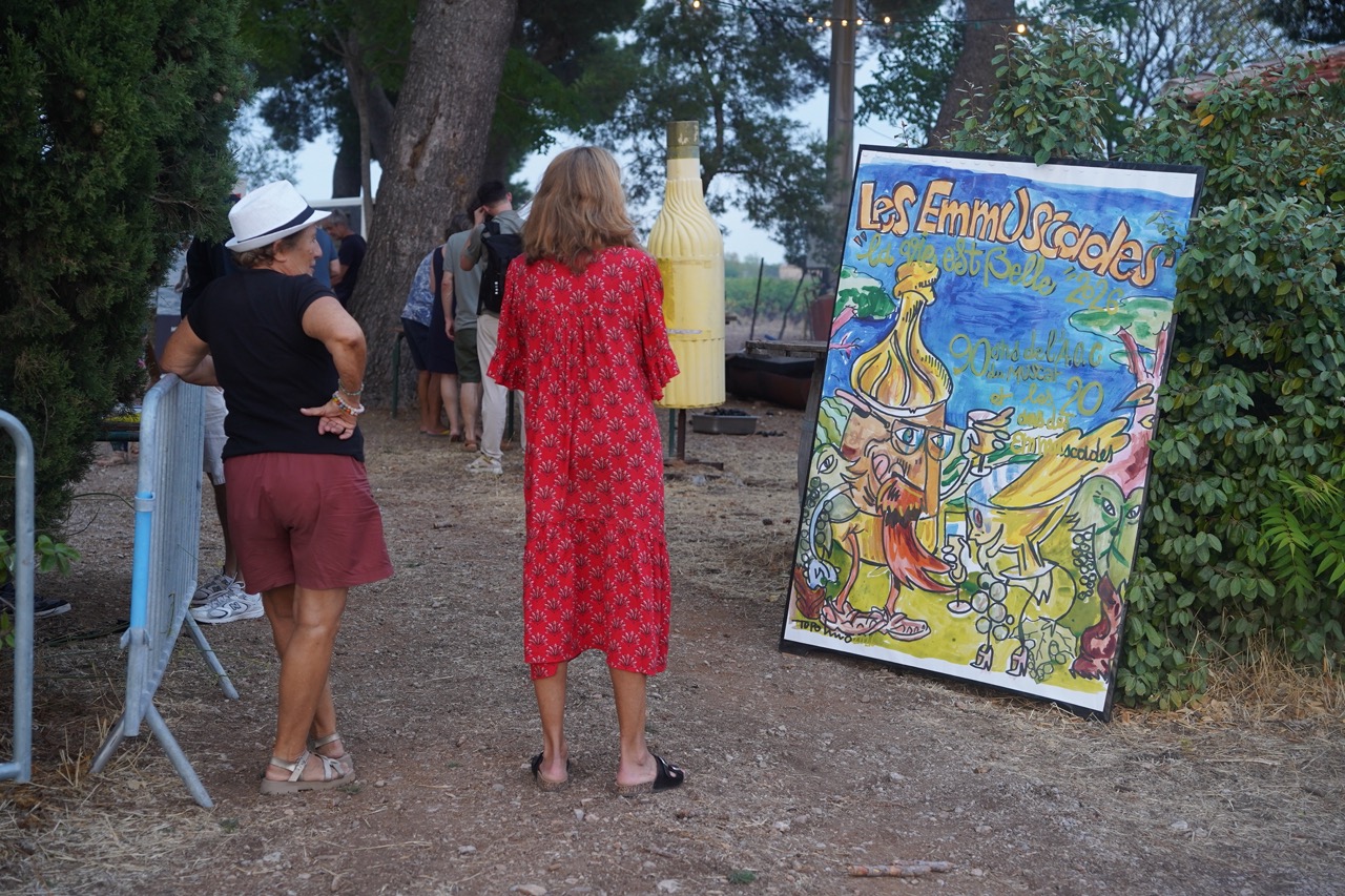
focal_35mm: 54
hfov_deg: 36.6
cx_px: 672
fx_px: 2032
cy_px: 448
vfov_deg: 24.9
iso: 800
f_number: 4
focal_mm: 54.4
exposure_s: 1/160
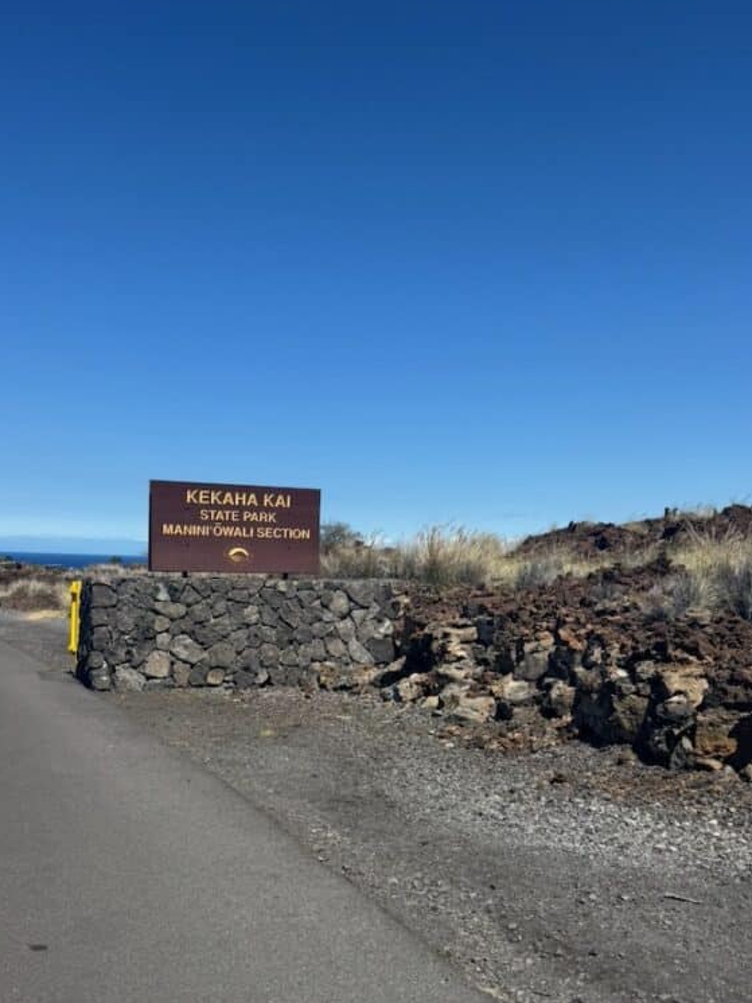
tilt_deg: +0.6
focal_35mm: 33
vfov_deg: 55.1
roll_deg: -1.6
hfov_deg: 42.8
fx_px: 956
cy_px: 586
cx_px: 320
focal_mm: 6.76
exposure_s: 1/6410
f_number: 1.78
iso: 80
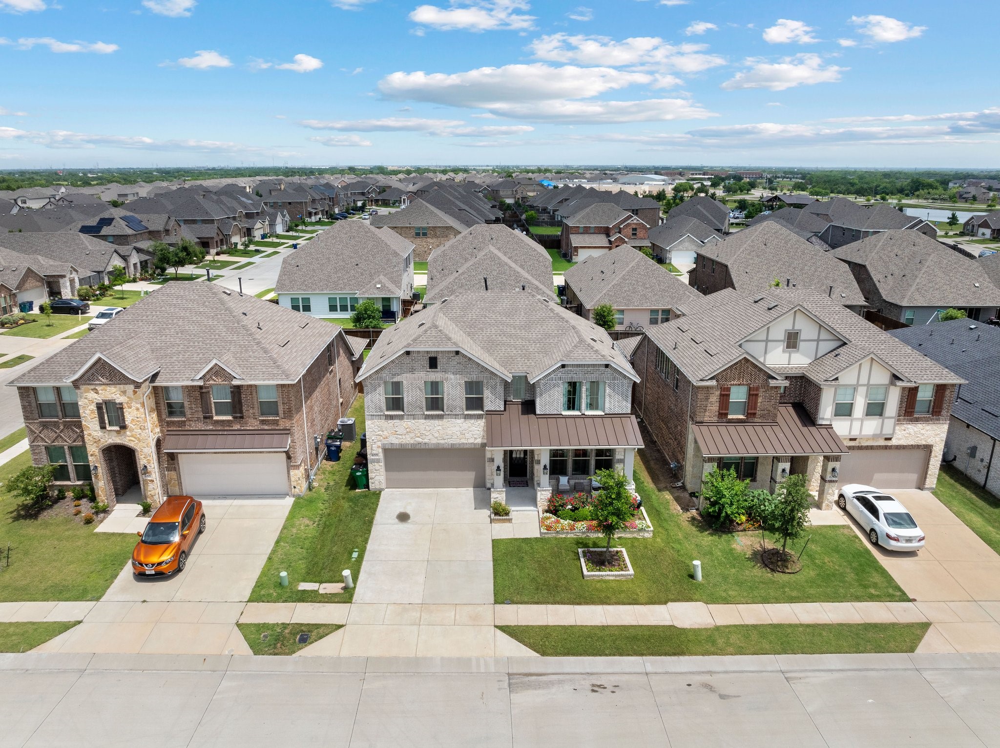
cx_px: 500
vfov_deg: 56.8
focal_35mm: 24
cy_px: 374
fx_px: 693
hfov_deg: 71.6
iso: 200
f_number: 9
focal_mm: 12.29
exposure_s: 1/500
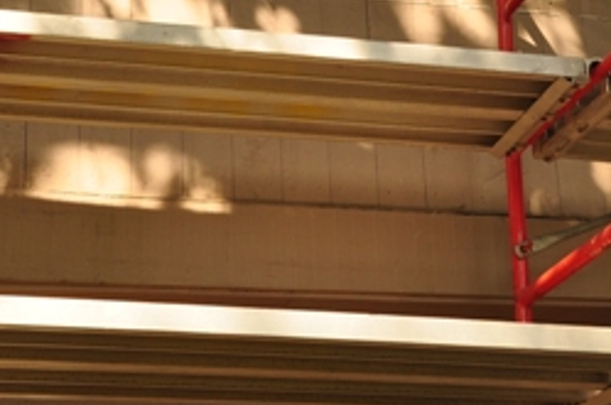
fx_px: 1829
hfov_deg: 18.9
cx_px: 429
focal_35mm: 108
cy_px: -112
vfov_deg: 12.3
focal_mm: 28
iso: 200
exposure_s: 1/100
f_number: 11
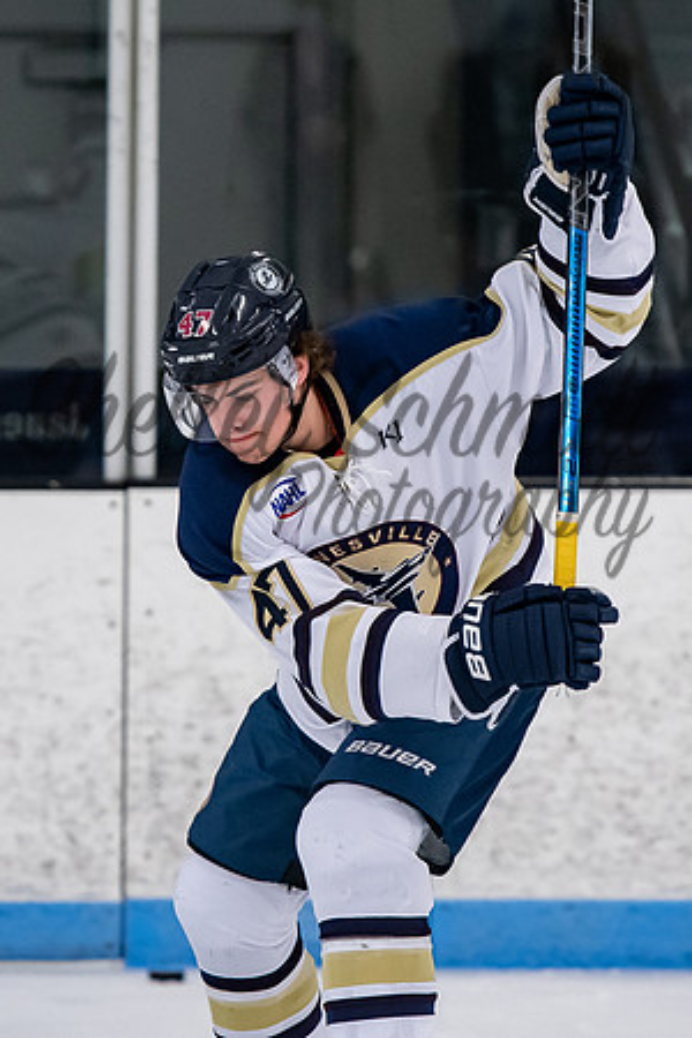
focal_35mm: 454
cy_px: 498
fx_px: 13081
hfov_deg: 3.0
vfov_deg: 4.5
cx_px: 273
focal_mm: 190
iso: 2000
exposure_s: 1/800
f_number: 3.5
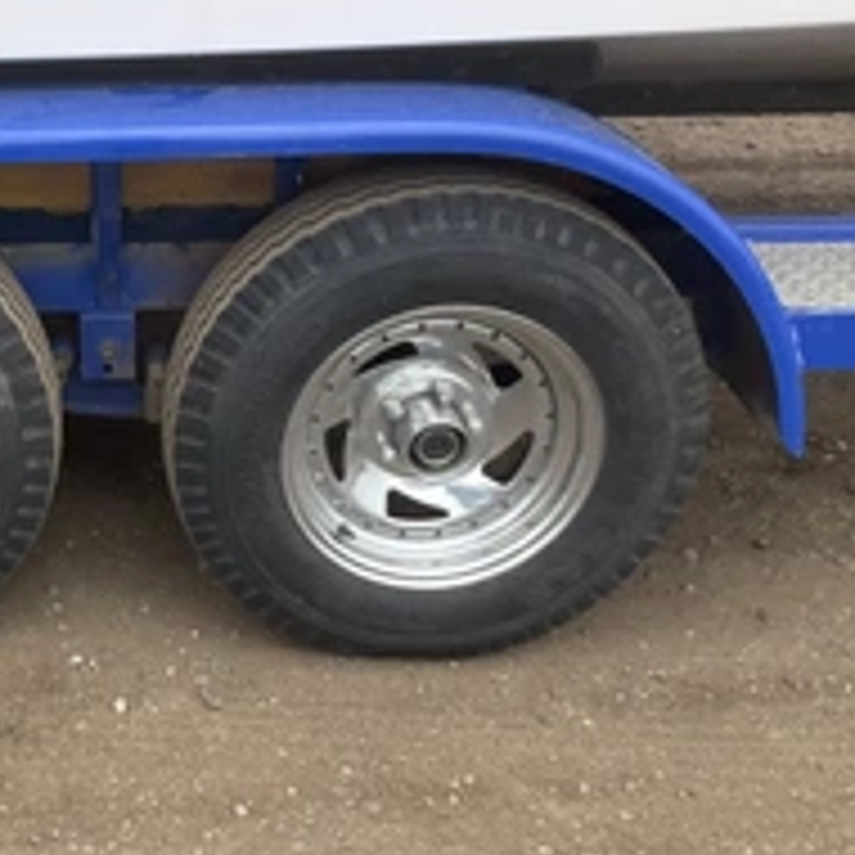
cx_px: 94
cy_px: 414
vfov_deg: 31.6
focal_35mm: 54
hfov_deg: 30.3
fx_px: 1509
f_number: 1.8
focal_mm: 3
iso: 25
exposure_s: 1/353
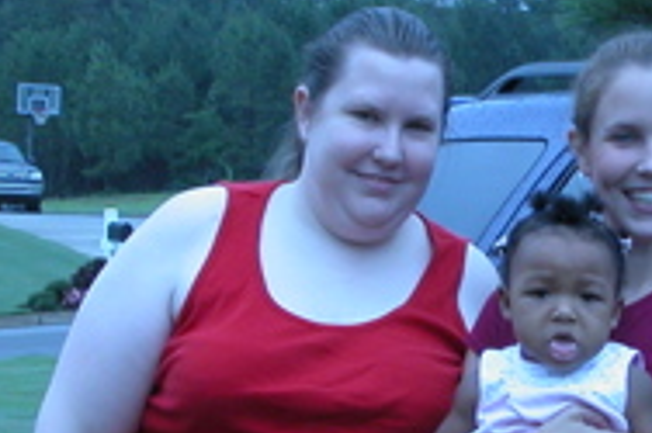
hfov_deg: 13.2
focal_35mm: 155
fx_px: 2805
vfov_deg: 8.8
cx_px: 548
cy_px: 294
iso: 100
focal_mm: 8.9
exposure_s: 1/146
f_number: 4.5
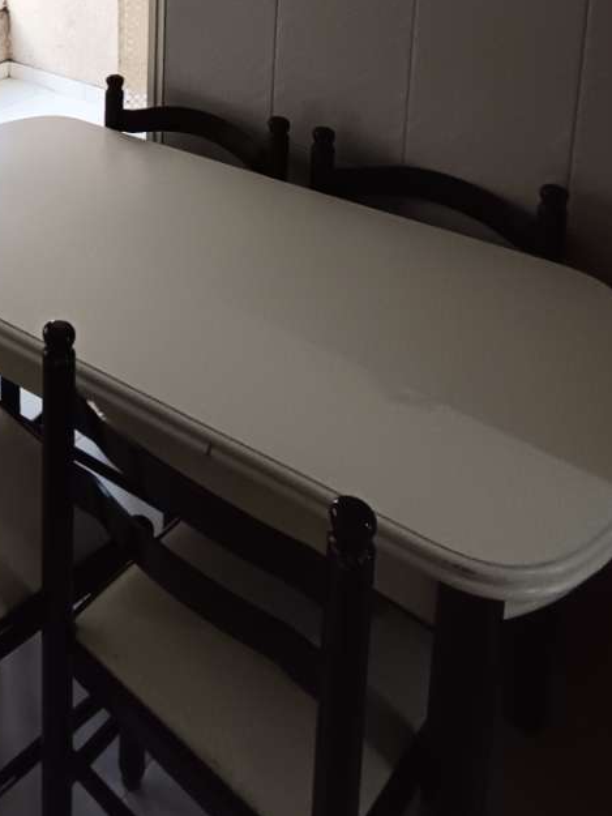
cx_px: -57
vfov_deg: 40.8
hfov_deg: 34.4
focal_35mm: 36
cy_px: -90
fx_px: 848
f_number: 2.2
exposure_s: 1/50
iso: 193
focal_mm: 1.65
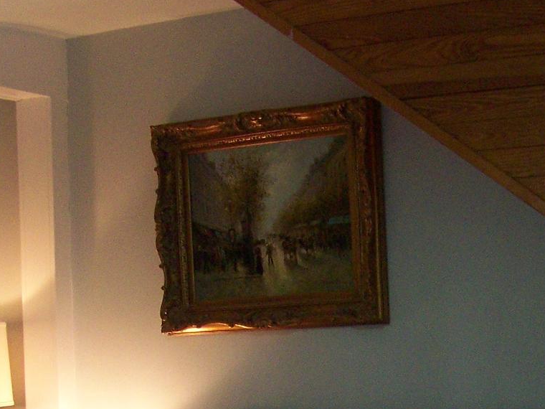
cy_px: 534
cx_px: 326
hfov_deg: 20.2
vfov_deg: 14.6
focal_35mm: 97
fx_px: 1527
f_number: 2.8
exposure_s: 1/30
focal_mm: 5.85
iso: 160
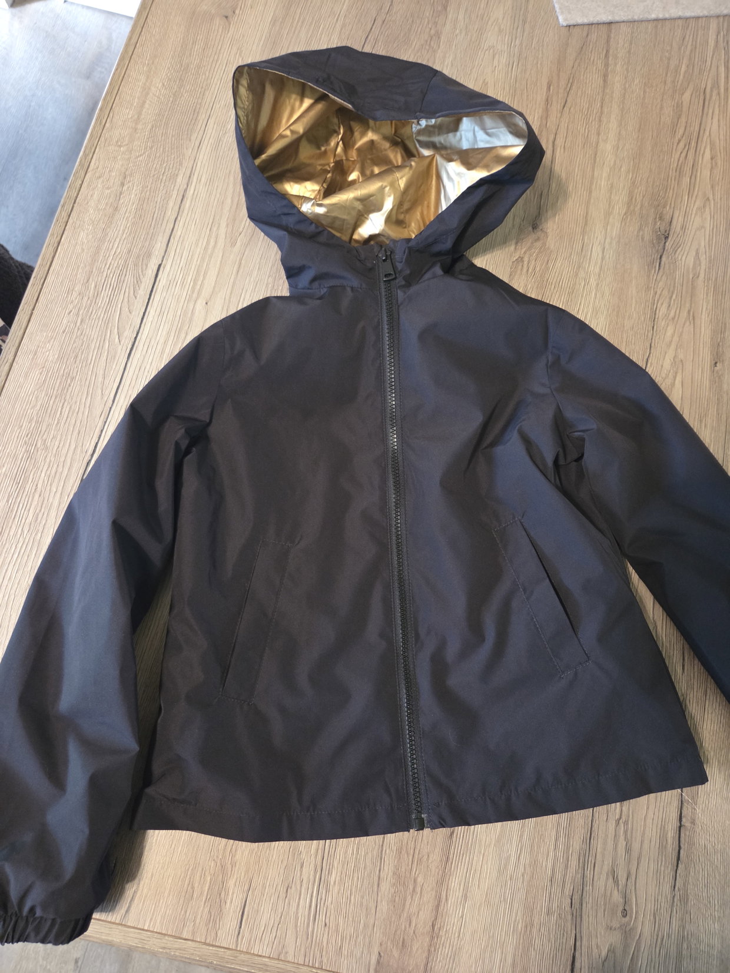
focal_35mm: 23
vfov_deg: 73.9
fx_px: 647
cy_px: 486
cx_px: 365
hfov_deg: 58.9
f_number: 1.8
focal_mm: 5.4
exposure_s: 1/33.3
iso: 1600
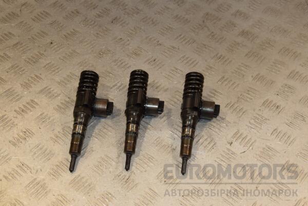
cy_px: 103
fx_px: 436
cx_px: 154
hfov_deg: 38.9
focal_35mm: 51
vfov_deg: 26.5
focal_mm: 34
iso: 800
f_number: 9
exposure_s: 1/200
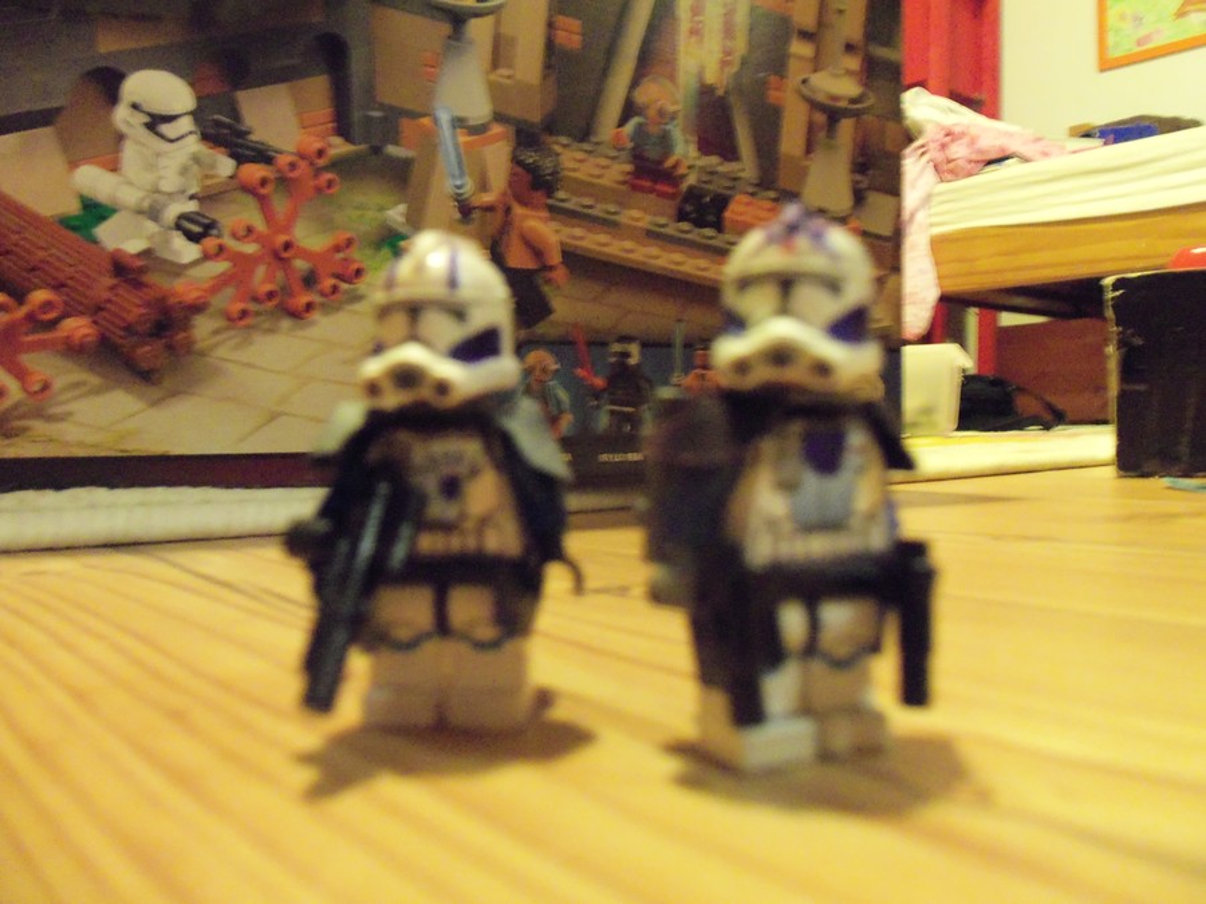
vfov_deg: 48.2
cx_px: 603
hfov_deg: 61.7
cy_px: 452
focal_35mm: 29
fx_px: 1010
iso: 400
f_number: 3.4
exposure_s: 1/2
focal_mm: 5.2
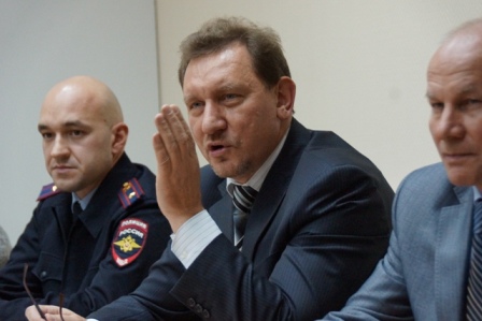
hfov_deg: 15.2
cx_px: 241
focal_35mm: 135
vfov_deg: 10.2
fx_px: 1808
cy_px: 160
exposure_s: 1/100
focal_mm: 90
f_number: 5.6
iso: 2500
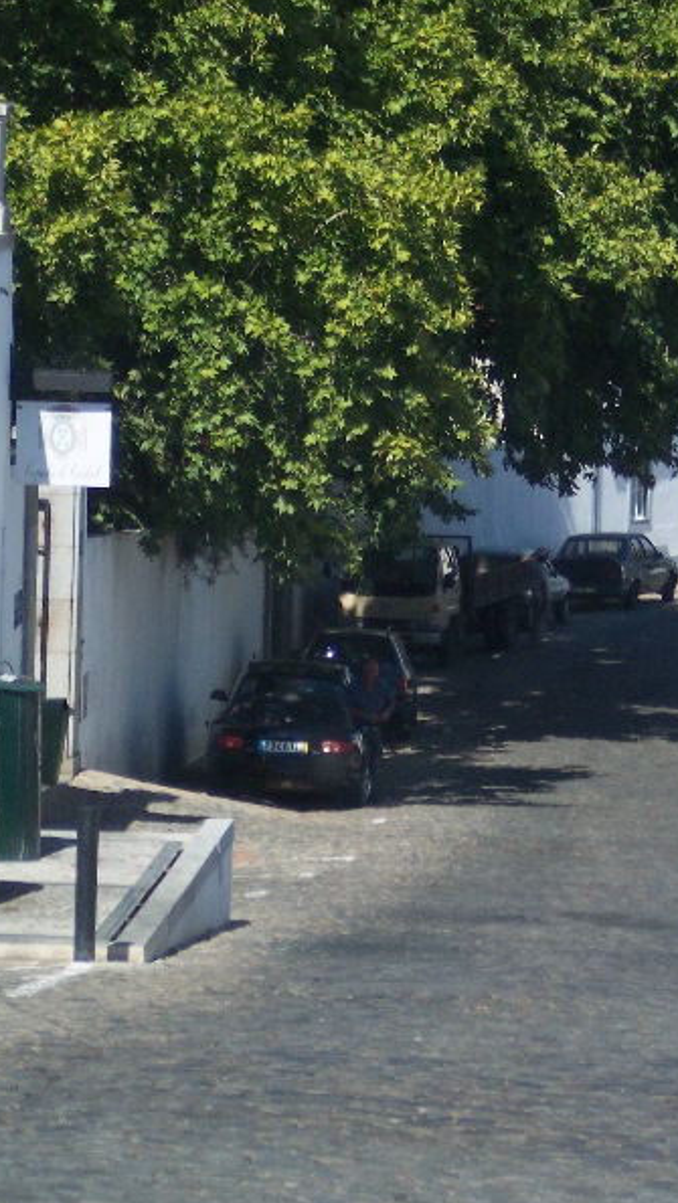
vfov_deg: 12.9
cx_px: 638
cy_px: 603
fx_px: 5334
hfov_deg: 7.3
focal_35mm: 167
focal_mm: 24
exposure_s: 1/700
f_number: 4.8
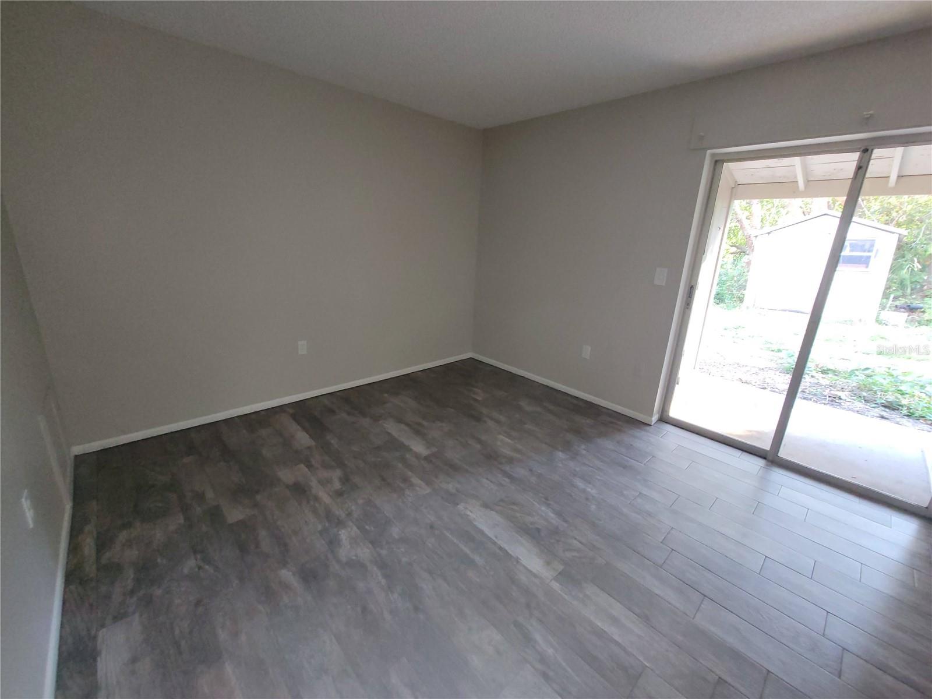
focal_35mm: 13
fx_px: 350
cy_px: 350
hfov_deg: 106.2
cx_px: 466
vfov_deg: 89.9
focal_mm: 2.2
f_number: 2.2
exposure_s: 1/60
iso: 320
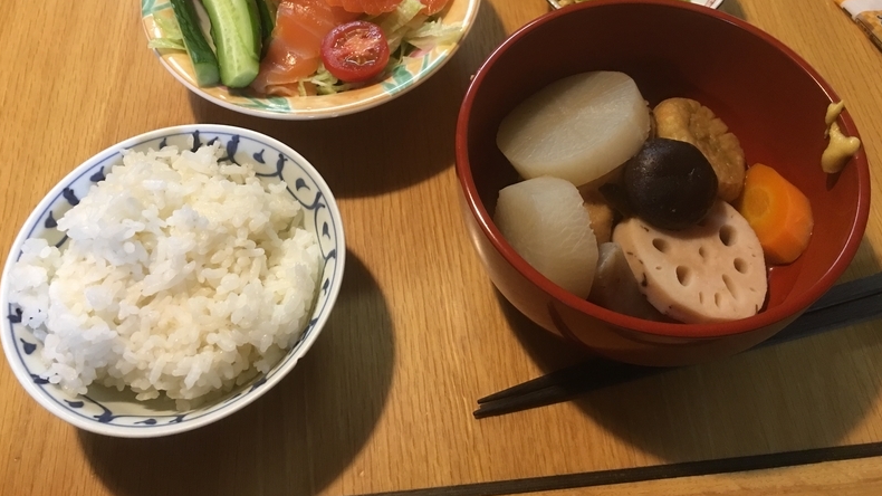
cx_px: 437
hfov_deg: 61.0
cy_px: 168
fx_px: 748
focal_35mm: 32
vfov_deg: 36.3
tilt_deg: -57.9
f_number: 2.2
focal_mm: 4.15
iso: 100
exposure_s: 1/15
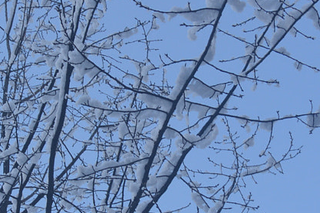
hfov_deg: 17.1
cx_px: -54
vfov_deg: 11.3
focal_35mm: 115
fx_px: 1022
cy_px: 350
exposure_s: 1/125
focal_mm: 20
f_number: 5.6
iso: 100
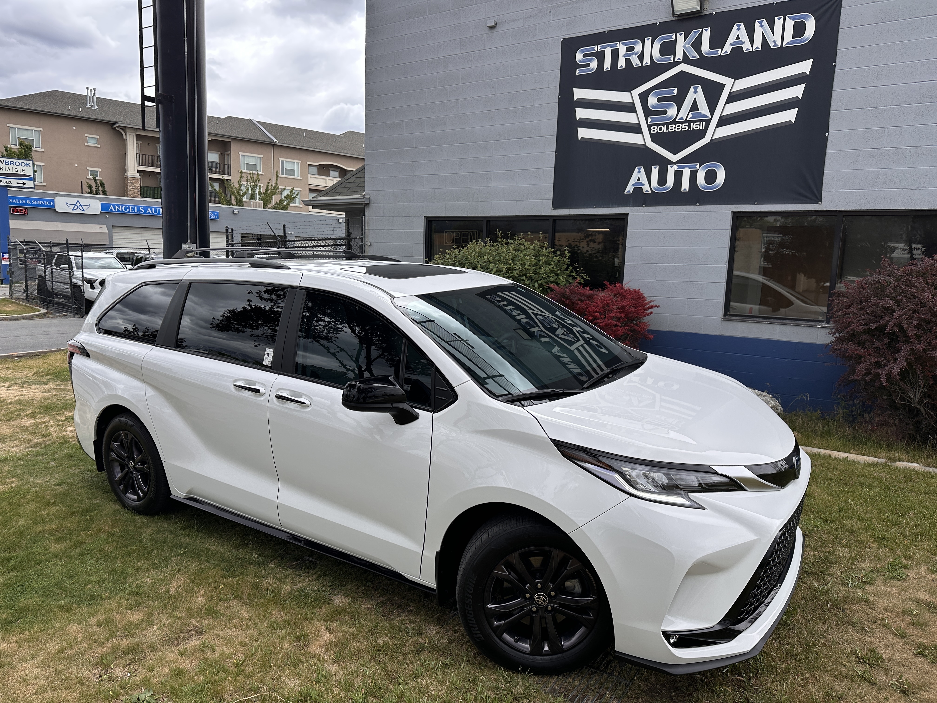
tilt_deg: -7.2
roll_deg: -1.7
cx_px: 468
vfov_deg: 56.8
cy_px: 352
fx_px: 650
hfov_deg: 71.6
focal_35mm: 24
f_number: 1.78
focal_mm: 6.86
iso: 80
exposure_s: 1/2469
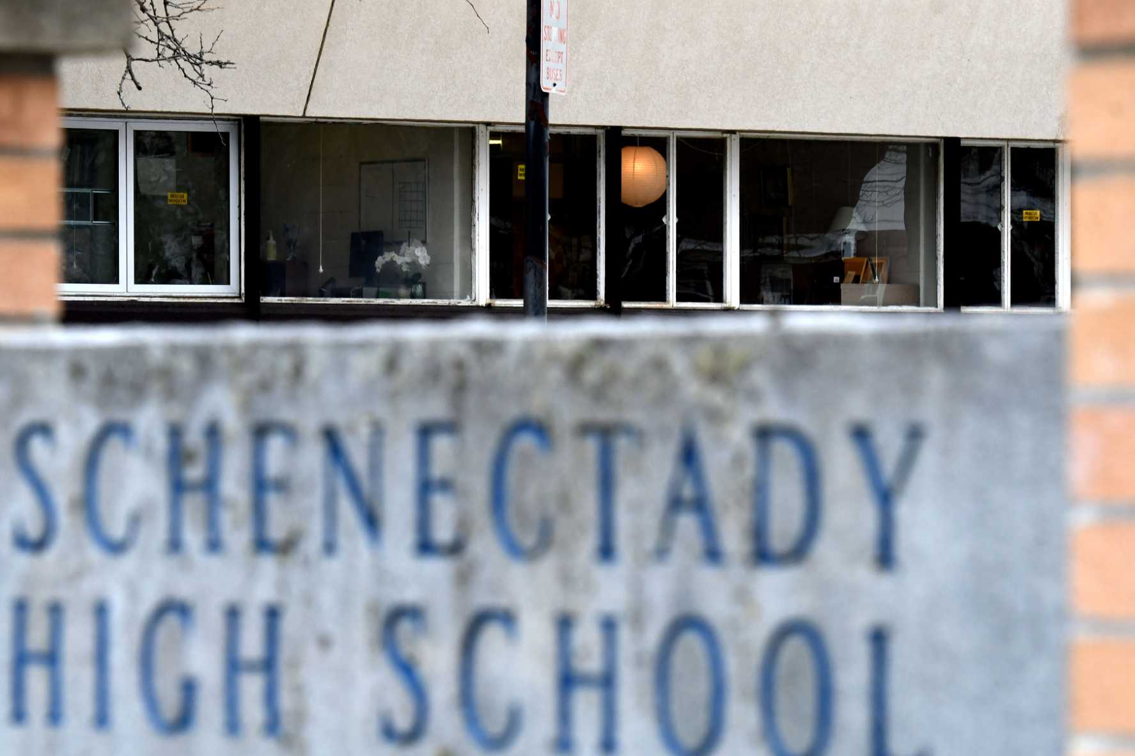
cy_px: 333
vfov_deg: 6.1
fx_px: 7093
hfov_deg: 9.1
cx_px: 512
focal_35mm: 225
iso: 640
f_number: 9
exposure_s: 1/200
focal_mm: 130
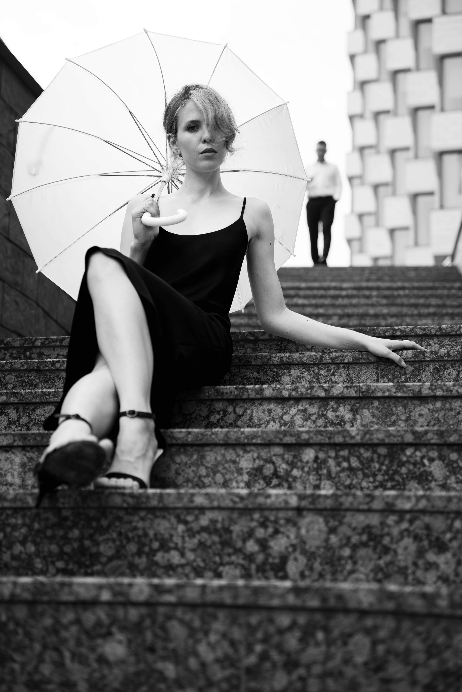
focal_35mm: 59
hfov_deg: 23.0
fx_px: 1136
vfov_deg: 33.9
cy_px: 330
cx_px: 234
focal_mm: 56.3
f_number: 3.2
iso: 1600
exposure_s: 1/640
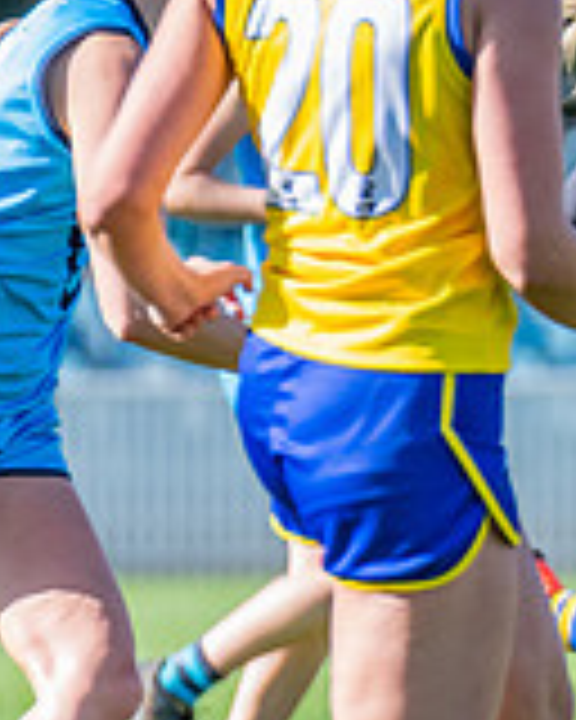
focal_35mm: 1374
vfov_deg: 1.4
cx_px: 1386
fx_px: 29279
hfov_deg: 1.1
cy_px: 636
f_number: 7.1
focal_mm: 330
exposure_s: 1/1250
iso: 800
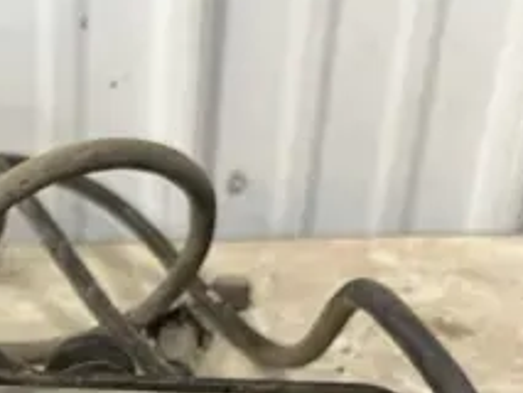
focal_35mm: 72
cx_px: -29
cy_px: 484
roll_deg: +5.4
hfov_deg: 25.4
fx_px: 1088
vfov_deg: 19.2
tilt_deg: -36.2
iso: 400
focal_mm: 6.86
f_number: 1.78
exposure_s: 1/60
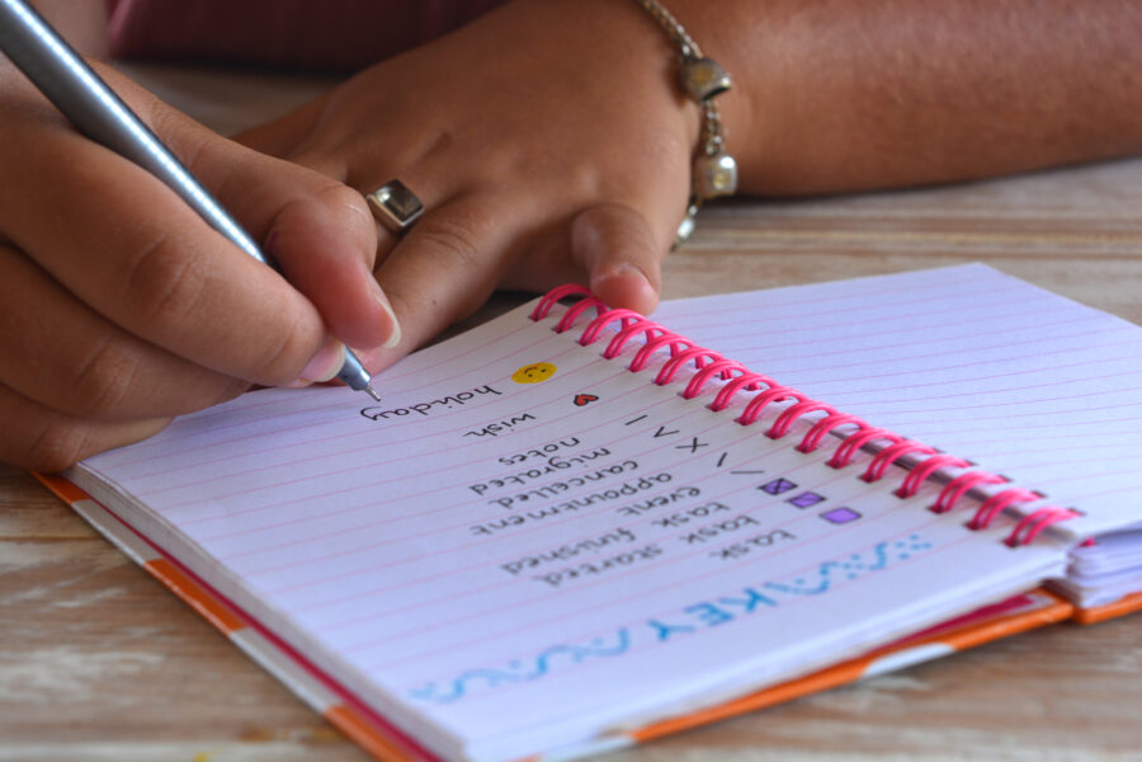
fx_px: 2617
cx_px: 571
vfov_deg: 16.6
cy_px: 381
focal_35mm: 82
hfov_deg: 24.6
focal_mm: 55
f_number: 8
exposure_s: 1/60
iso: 200
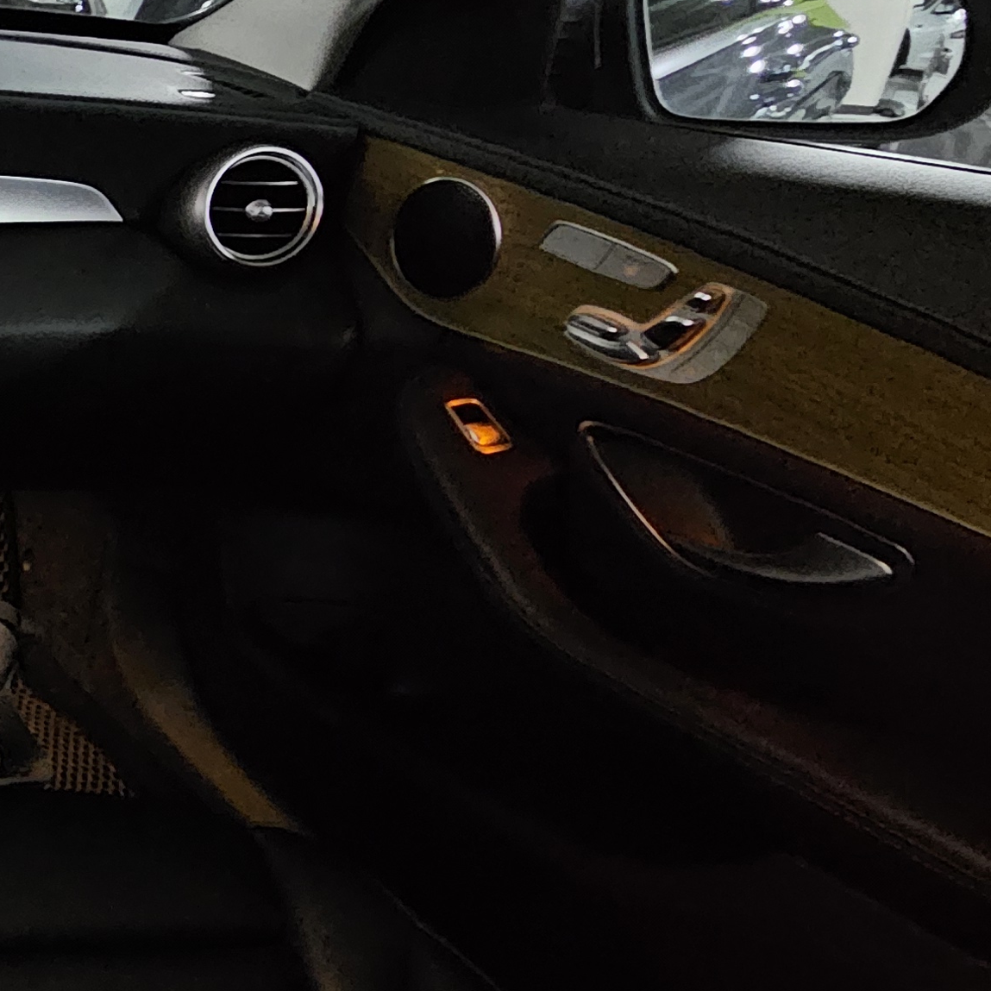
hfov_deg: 26.6
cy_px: 386
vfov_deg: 41.6
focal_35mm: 40
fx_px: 1296
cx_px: -569
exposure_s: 1/26.3
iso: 1250
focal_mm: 2.2
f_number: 2.2
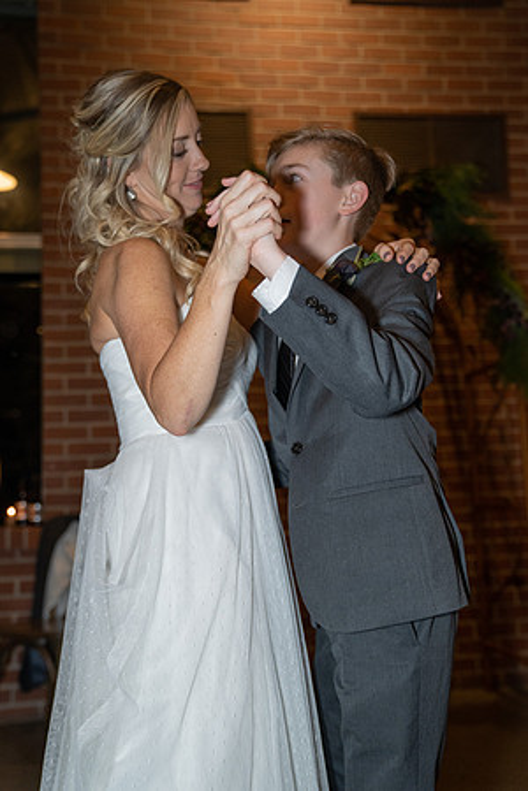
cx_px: 264
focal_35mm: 39
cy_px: 396
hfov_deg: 34.2
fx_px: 858
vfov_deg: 49.6
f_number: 2.8
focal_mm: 39
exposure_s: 1/125
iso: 2000
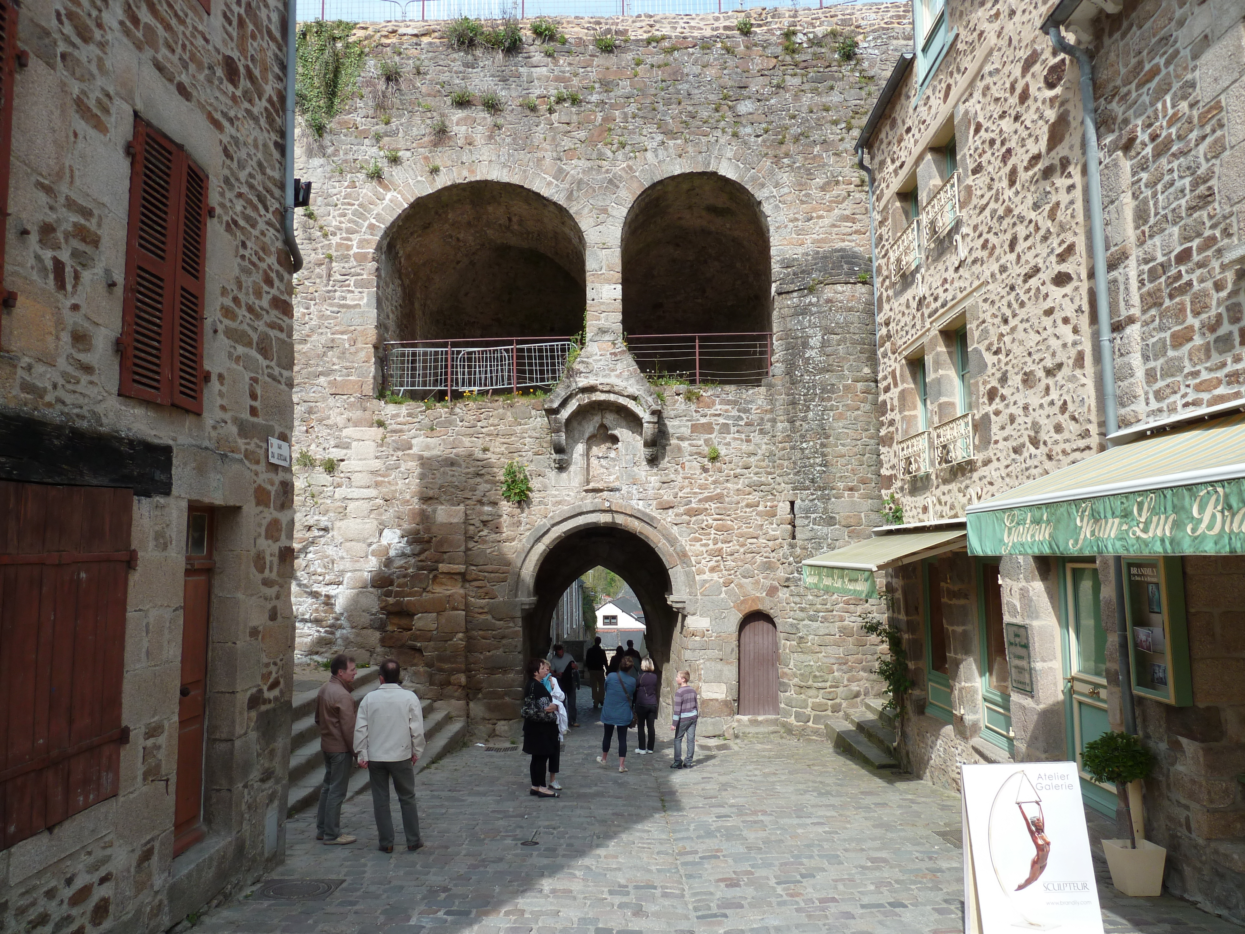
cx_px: 622
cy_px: 467
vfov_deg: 54.9
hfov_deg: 69.4
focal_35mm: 25
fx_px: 899
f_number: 4
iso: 80
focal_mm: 4.1
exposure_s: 1/250
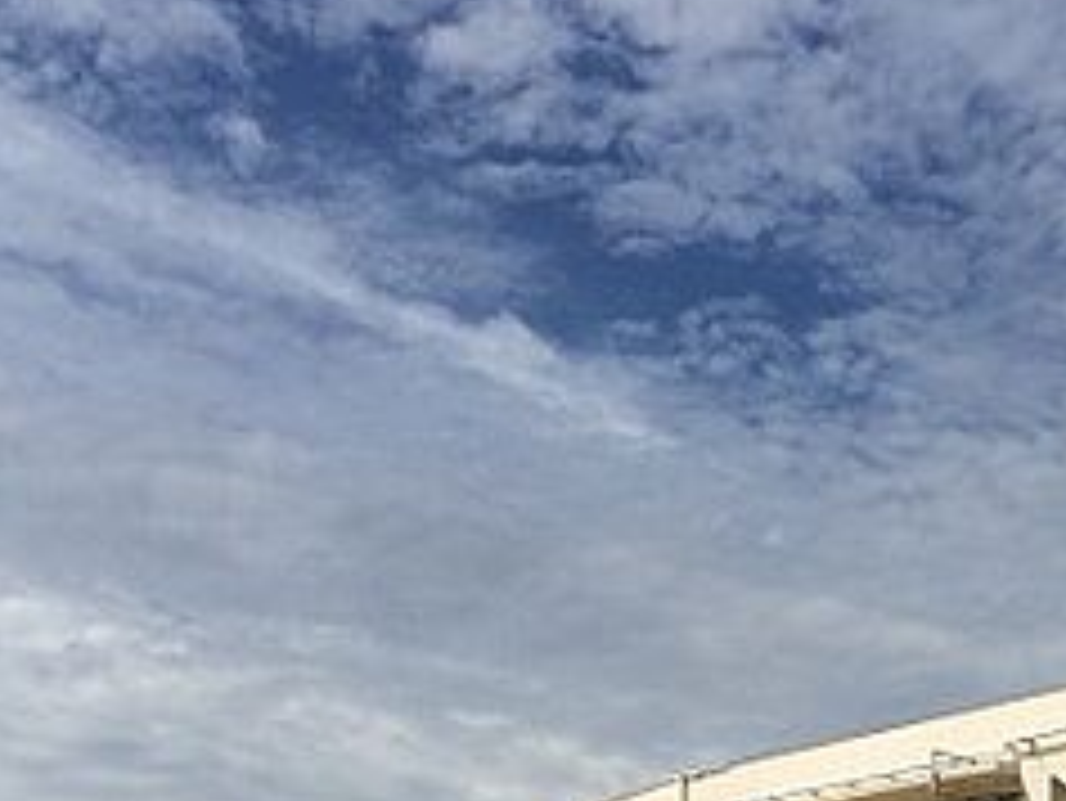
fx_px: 2342
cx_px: 945
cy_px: 940
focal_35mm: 76
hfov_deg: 24.9
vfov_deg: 18.5
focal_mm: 4.12
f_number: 2.2
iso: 40
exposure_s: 1/5882
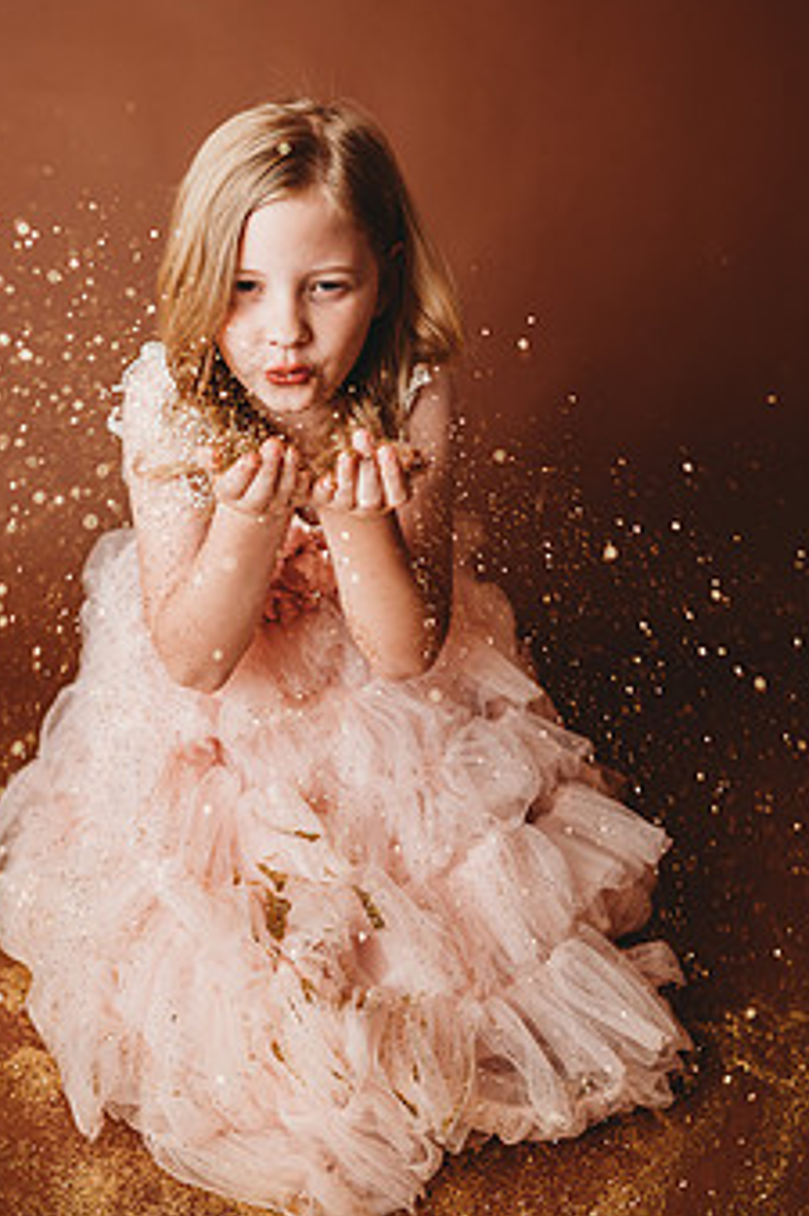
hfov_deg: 40.9
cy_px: 417
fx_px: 1080
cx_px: 316
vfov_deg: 57.6
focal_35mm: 32
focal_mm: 24
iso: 100
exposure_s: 1/160
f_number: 2.5
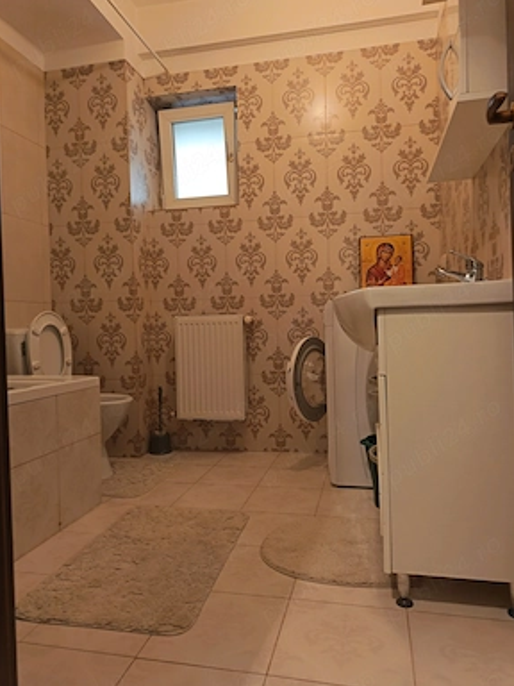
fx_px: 495
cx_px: 255
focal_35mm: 25
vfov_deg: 69.4
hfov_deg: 54.9
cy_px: 336
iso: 2517
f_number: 1.75
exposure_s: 1/33.3
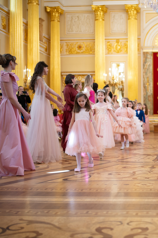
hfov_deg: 24.3
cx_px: 161
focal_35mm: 53
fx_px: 349
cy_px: 118
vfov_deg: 37.5
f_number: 2
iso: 640
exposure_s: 1/500
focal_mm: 35
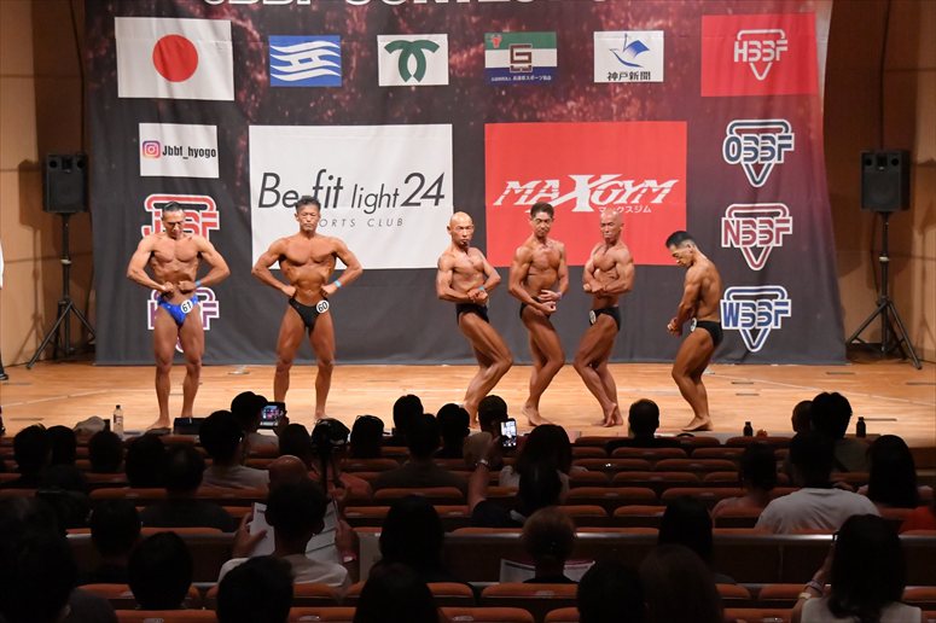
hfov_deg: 20.0
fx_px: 2651
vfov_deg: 13.4
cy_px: 312
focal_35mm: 102
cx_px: 468
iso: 11400
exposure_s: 1/400
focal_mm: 68
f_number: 5.6
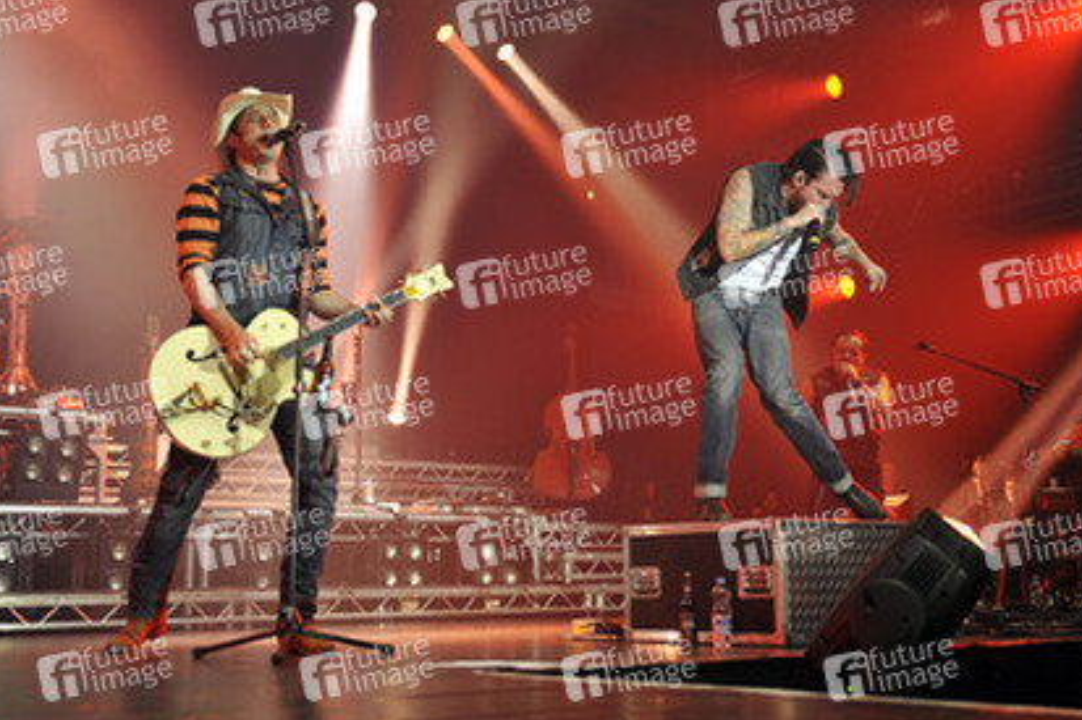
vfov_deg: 28.0
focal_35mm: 48
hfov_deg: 41.1
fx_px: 1442
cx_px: 559
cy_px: 343
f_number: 4
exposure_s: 1/160
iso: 800
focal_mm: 44
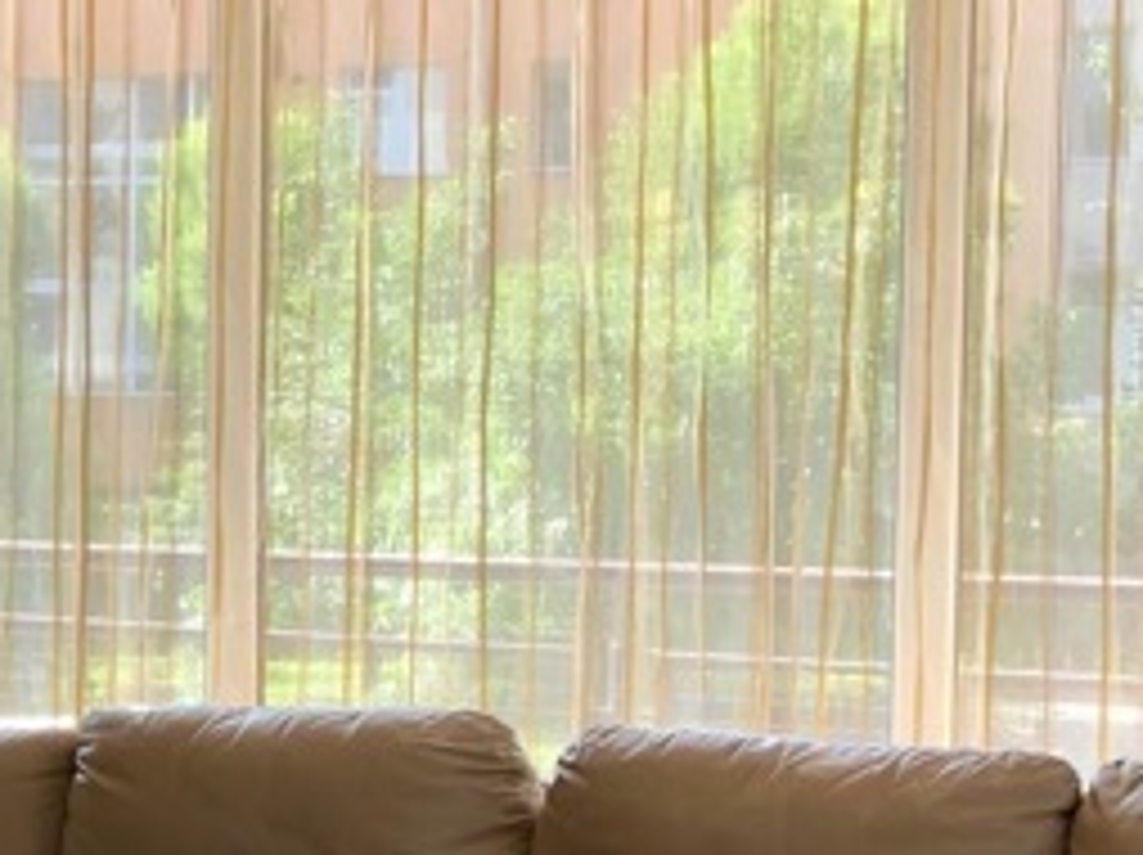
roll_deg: +1.9
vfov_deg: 13.1
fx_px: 3728
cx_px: -616
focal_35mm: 113
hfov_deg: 15.9
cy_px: 612
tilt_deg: -6.6
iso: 20
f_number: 1.8
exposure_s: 1/127
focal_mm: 4
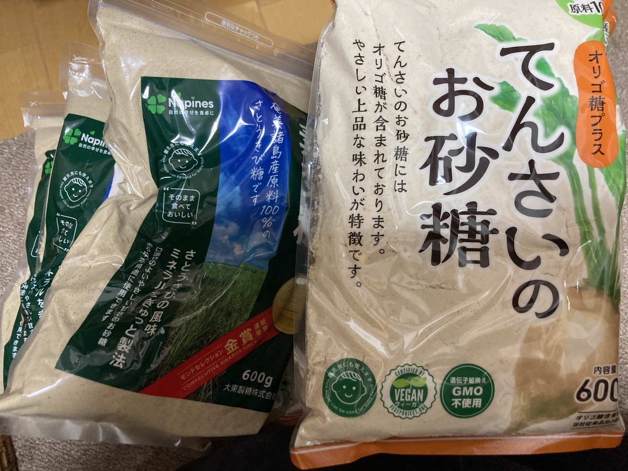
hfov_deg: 63.4
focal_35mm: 28
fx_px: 508
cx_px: 314
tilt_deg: -78.3
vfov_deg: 49.7
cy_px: 236
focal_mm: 3.99
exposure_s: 1/60
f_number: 1.8
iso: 250
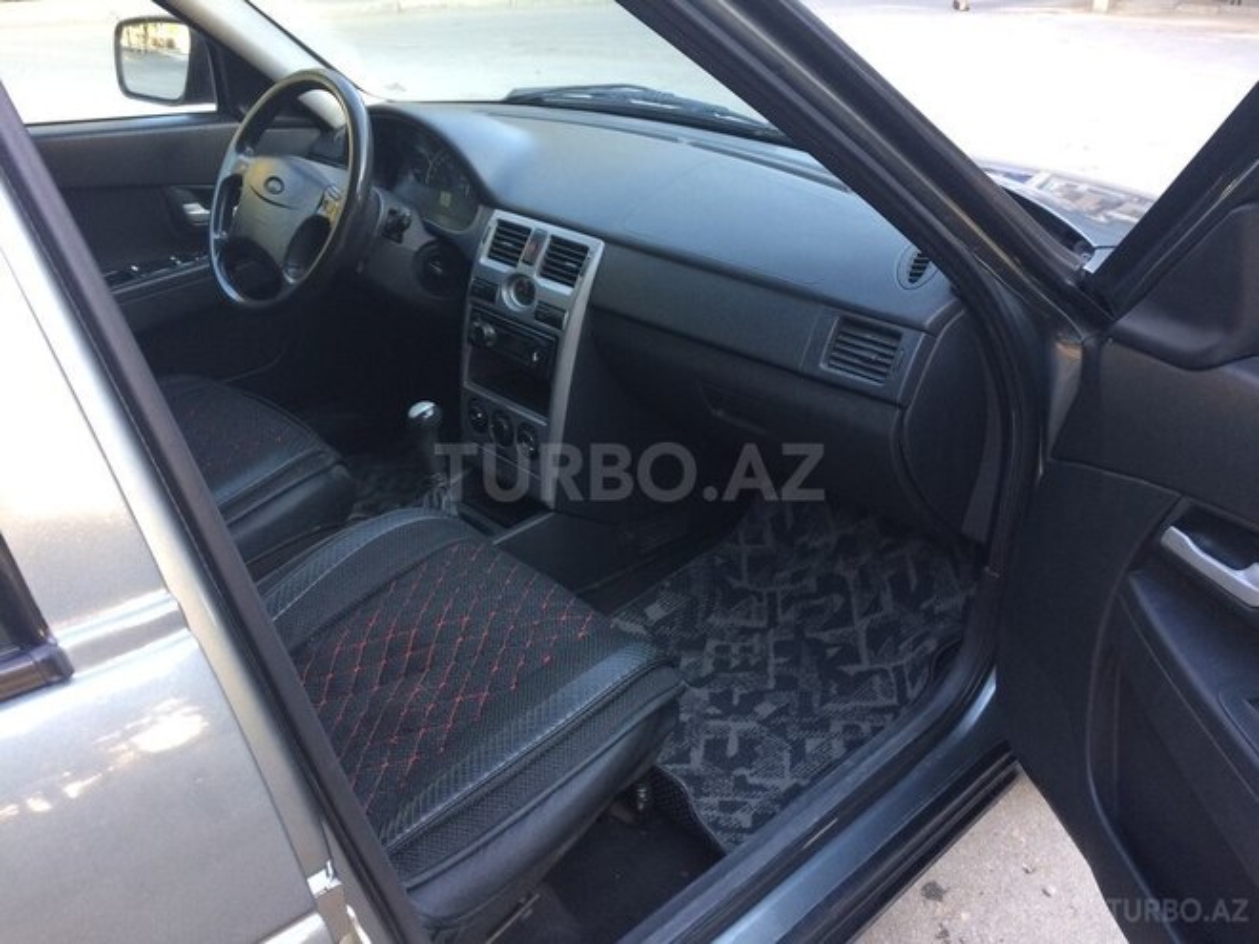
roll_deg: -3.1
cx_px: 630
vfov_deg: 48.2
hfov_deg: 61.7
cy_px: 472
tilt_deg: -26.2
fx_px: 1055
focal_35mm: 29
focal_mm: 4.15
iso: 40
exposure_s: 1/33
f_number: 2.2
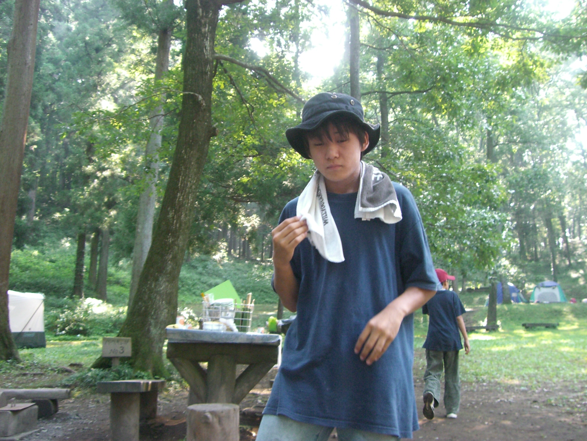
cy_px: 220
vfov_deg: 37.7
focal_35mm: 38
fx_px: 644
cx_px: 294
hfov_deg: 49.0
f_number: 2.7
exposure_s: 1/60
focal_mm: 6.2
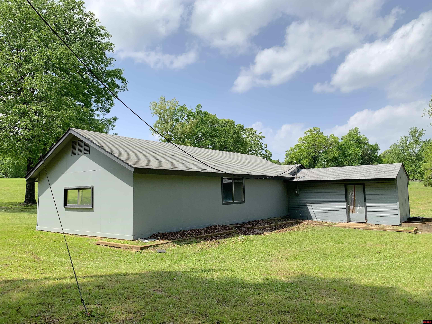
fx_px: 324
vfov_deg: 53.1
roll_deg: +0.4
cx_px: 216
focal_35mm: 26
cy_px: 162
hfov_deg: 67.3
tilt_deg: +7.6
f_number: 1.8
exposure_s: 1/2681
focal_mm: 4.25
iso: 25
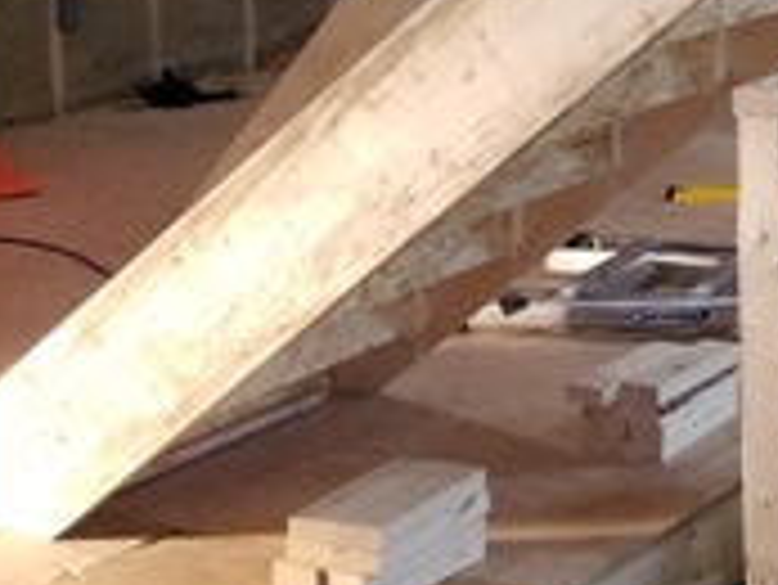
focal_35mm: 96
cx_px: 1309
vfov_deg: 14.9
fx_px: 2159
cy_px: -104
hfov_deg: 17.4
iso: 200
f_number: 1.7
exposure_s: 1/60
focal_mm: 4.25
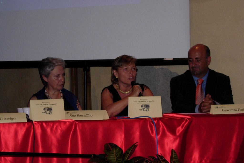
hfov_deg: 17.3
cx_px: 122
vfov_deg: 11.6
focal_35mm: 118
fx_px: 800
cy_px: 77
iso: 200
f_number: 4.9
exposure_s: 1/161
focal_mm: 23.4
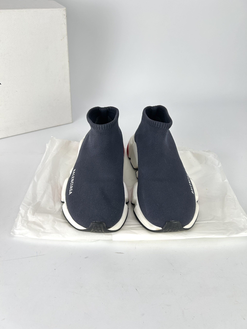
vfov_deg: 67.3
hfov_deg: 53.1
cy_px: 164
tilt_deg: -36.8
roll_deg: -2.0
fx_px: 247
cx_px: 124
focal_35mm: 26
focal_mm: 5.7
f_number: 1.5
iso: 40
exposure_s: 1/166
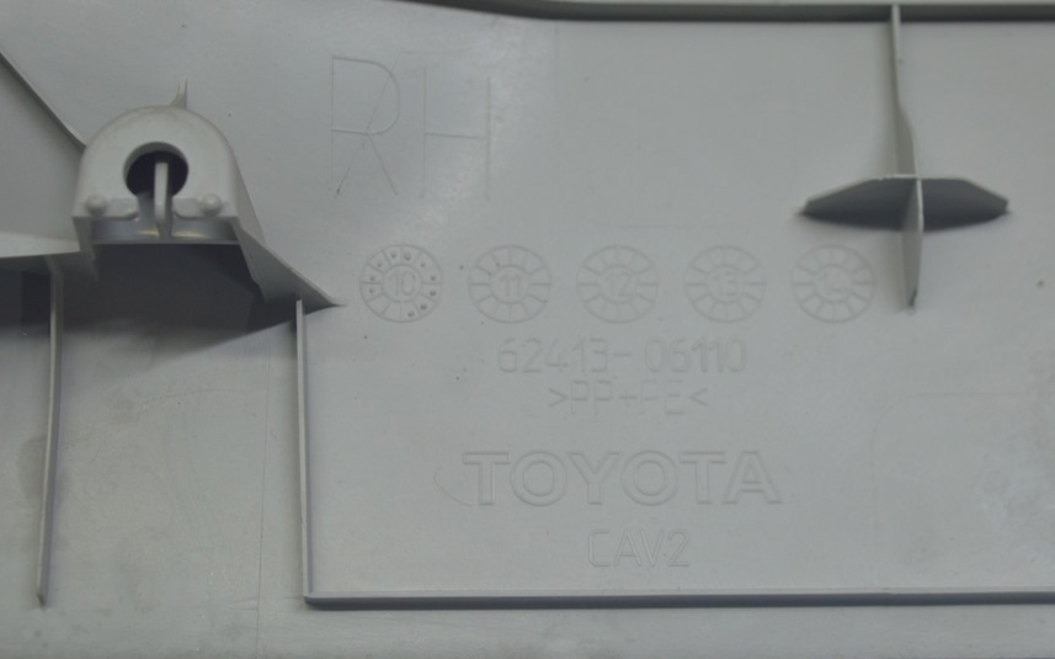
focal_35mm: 84
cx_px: 570
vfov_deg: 15.5
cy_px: 281
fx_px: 2414
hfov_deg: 24.6
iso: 400
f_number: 5
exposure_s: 1/40
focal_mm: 46
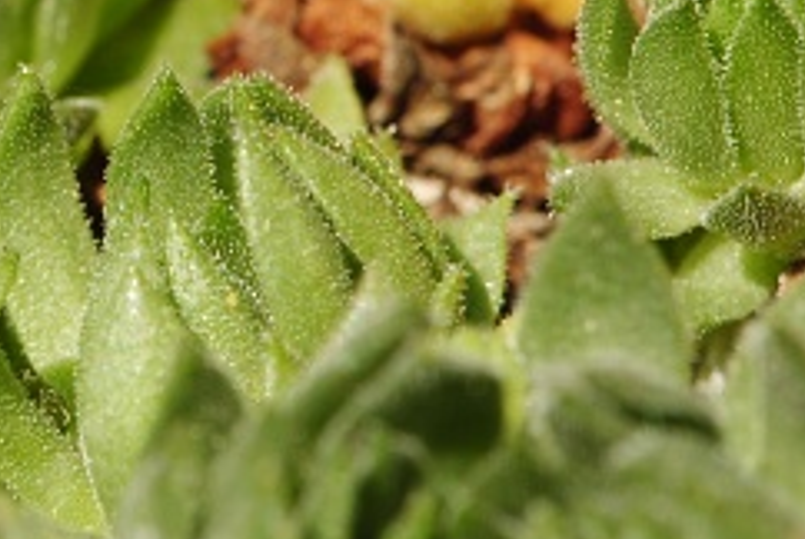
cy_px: 100
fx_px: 9417
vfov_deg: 3.3
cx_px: -233
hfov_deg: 4.9
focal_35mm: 421
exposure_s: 1/60
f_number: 14
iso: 100
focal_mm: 85
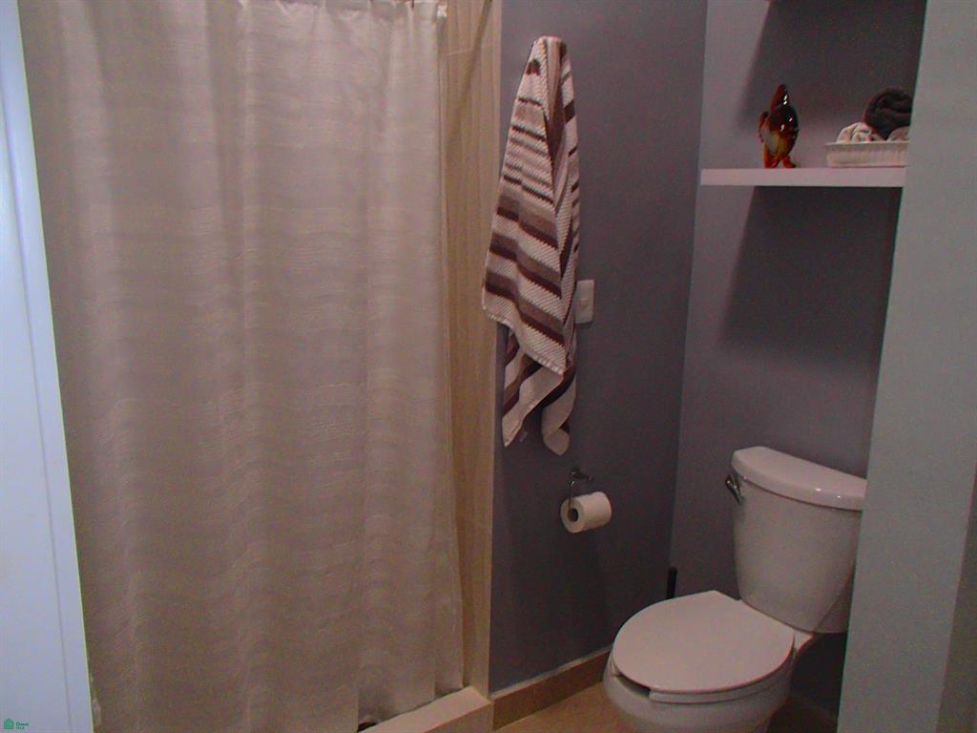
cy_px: 366
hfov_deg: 63.4
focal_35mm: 28
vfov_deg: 49.7
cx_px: 488
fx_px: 790
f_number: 3.9
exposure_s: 1/30
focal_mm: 5
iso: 400
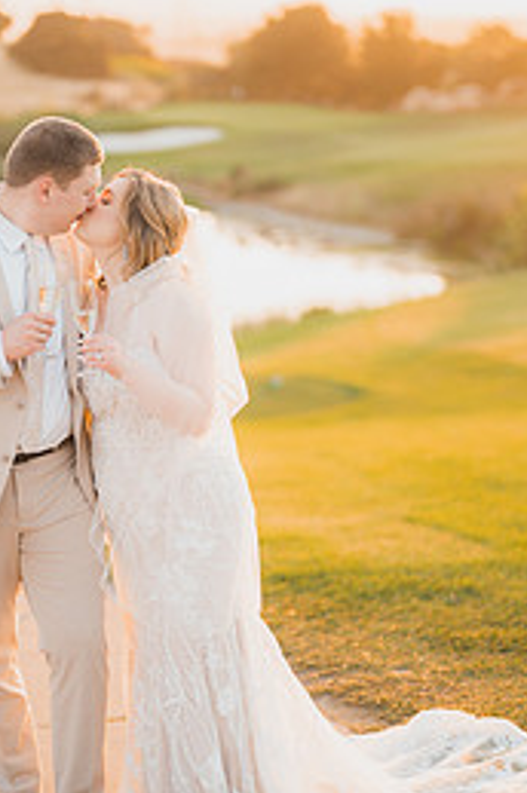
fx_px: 1915
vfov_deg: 23.4
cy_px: 383
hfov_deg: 15.6
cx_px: 181
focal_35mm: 87
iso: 125
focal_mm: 50
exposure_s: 1/500
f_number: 1.2
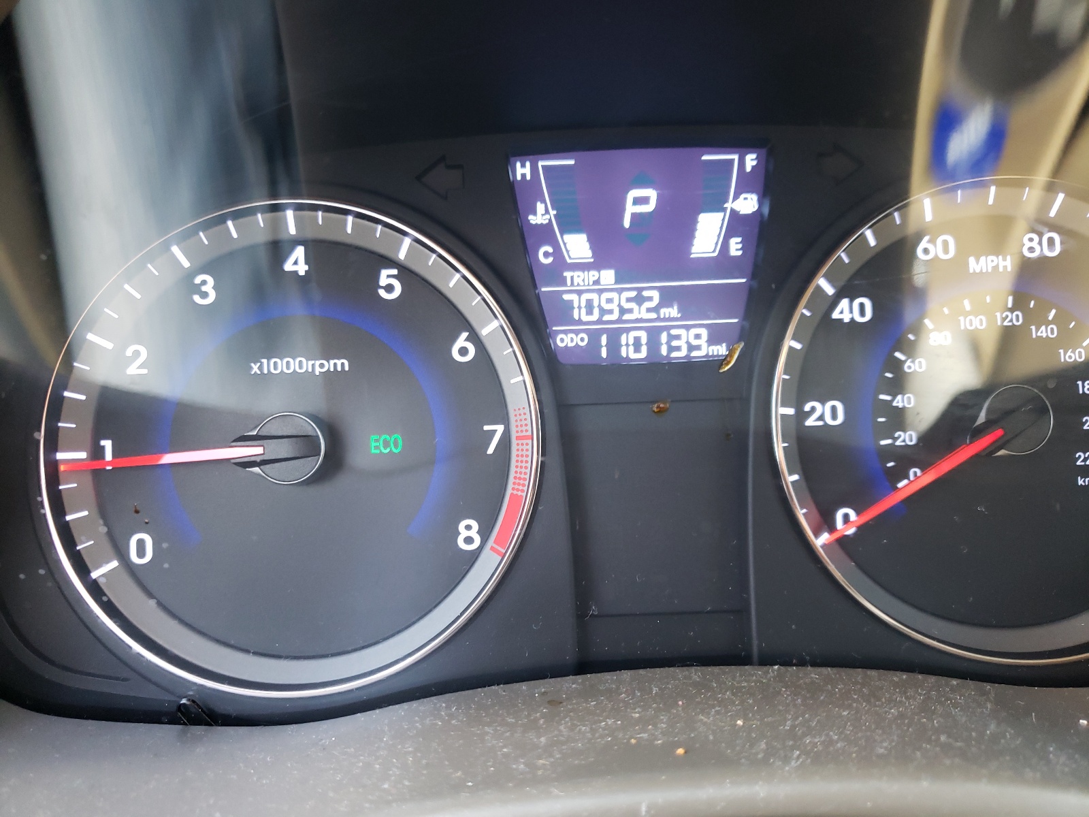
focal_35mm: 26
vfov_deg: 53.1
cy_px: 408
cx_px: 544
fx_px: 818
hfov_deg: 67.3
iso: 193
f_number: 1.5
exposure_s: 1/60.2
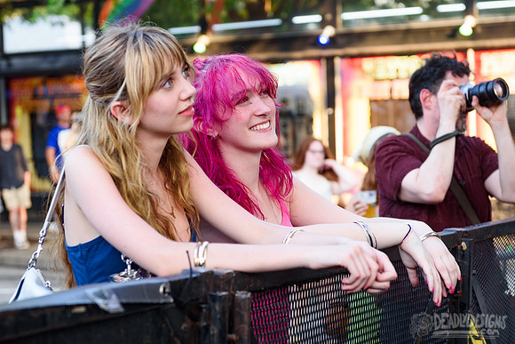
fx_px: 1172
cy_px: 172
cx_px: 282
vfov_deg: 16.7
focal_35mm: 82
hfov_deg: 24.8
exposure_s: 1/200
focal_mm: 60
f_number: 4.5
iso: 400
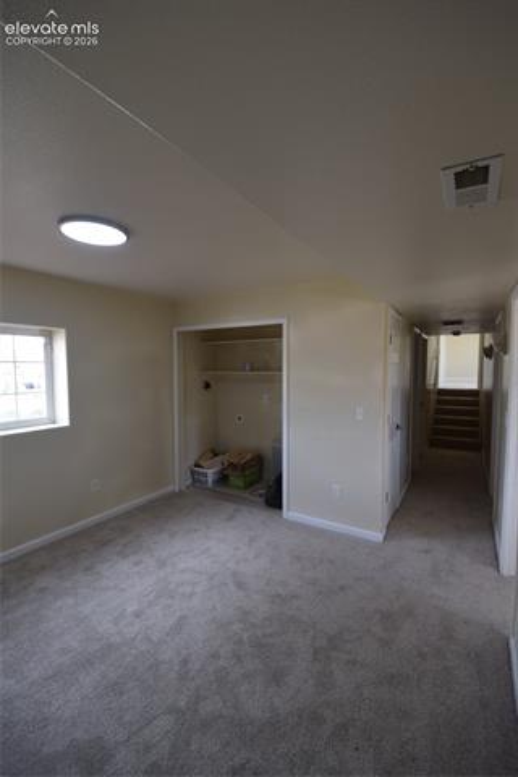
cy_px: 388
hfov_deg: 77.3
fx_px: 324
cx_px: 259
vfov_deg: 100.4
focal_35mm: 15
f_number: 4.5
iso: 400
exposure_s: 1/80
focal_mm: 10
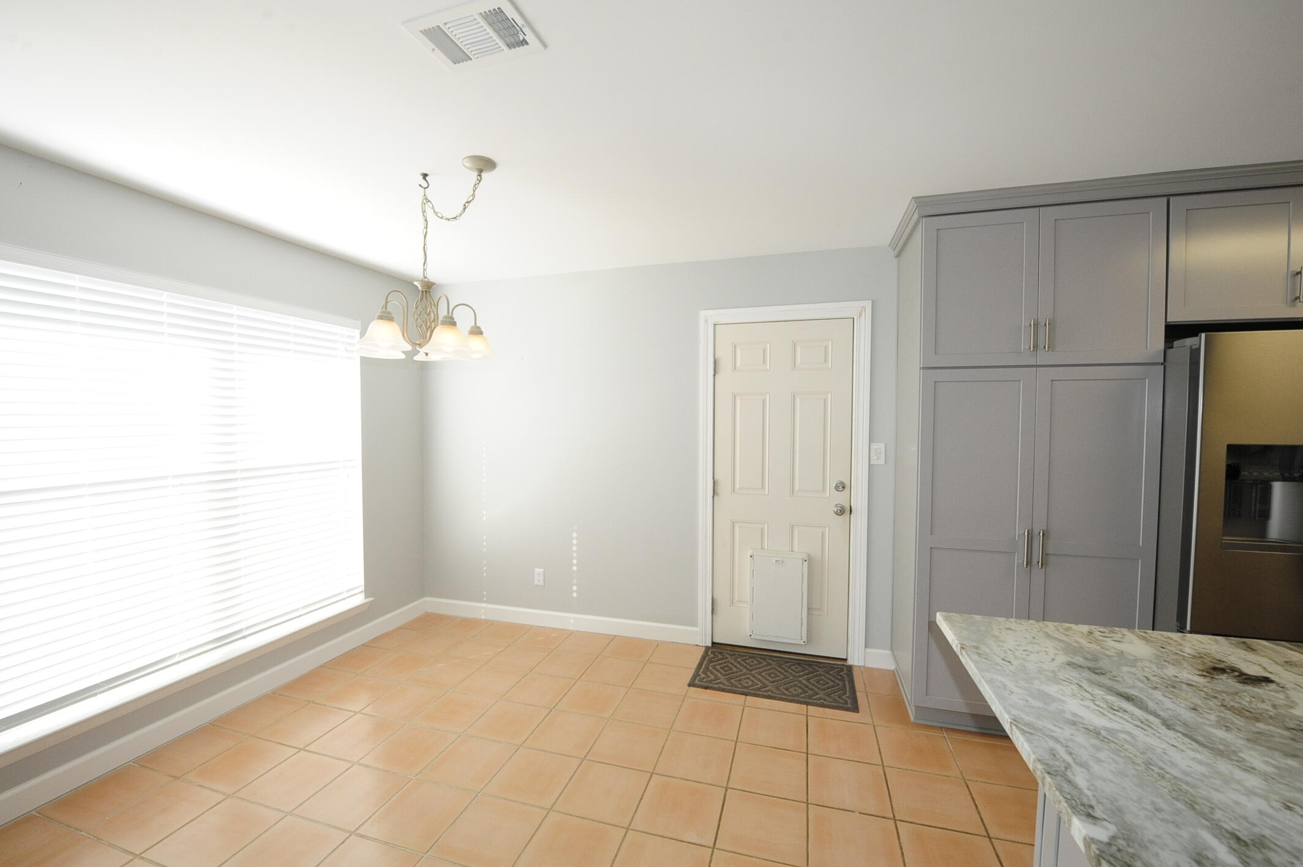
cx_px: 652
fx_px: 506
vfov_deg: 81.1
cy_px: 434
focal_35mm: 14
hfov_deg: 104.3
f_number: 7.1
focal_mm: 14
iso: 2500
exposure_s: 1/125
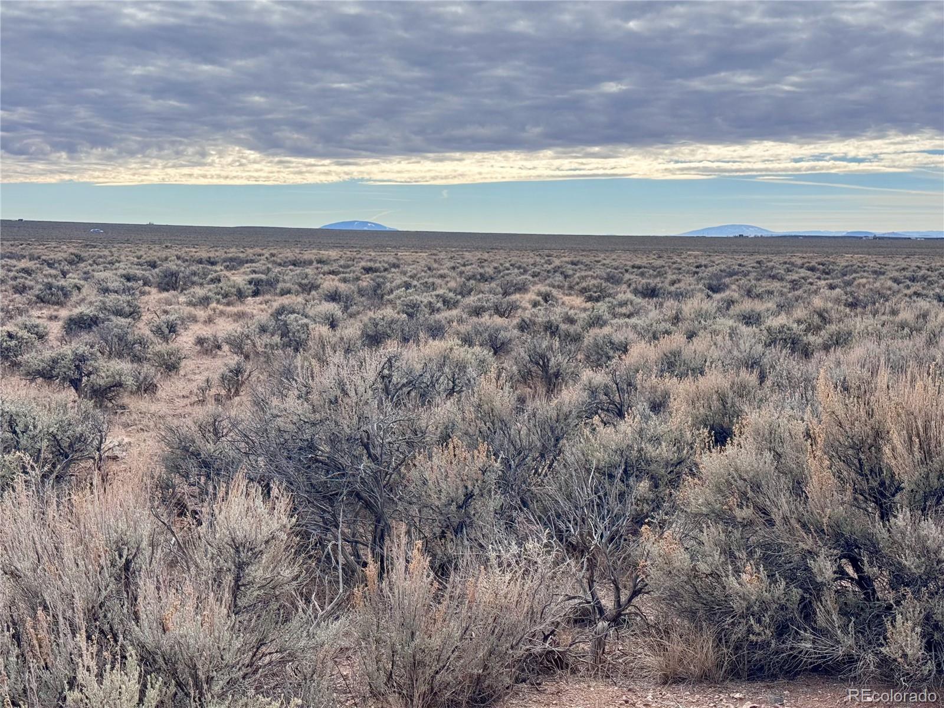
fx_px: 1309
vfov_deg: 30.3
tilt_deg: -5.1
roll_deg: -0.1
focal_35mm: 48
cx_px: 472
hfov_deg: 39.7
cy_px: 354
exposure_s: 1/6410
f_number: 1.78
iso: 64
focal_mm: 6.76
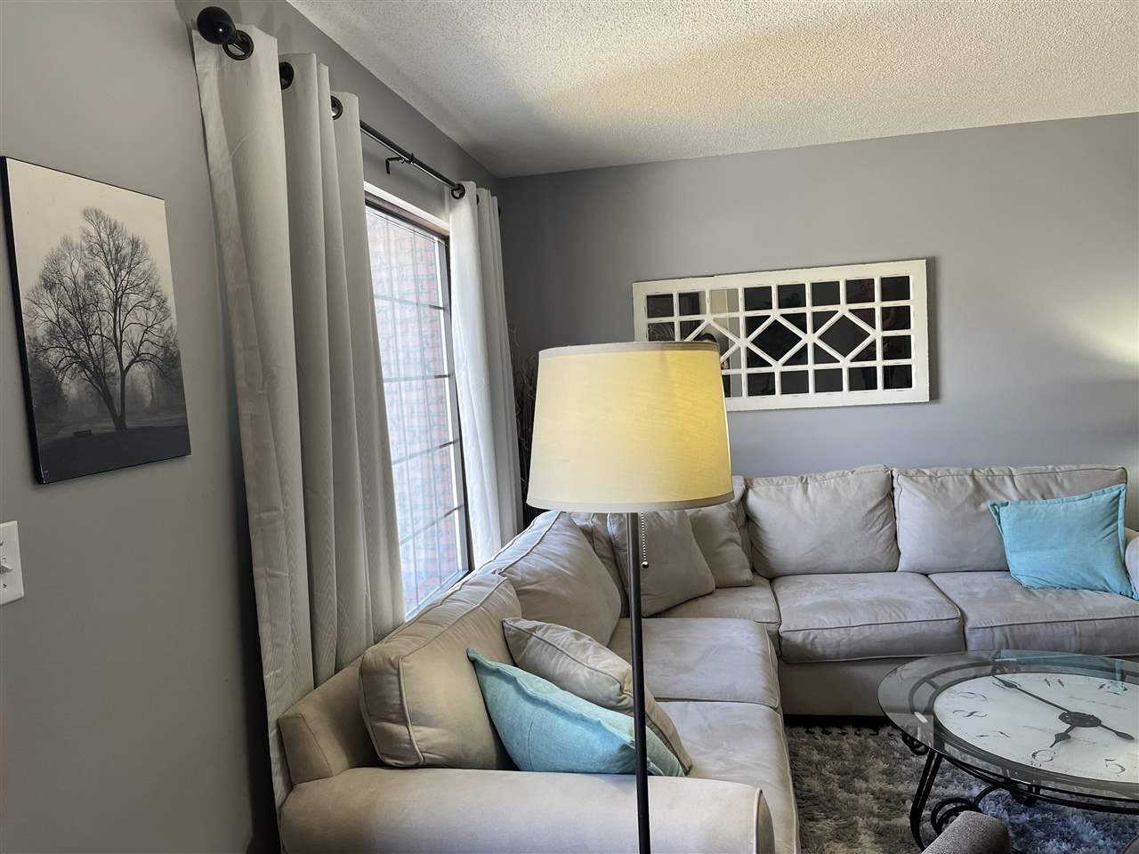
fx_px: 856
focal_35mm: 26
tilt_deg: -4.0
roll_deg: +4.4
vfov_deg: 53.1
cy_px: 427
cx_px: 570
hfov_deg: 67.3
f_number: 1.6
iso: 64
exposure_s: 1/120
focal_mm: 5.1
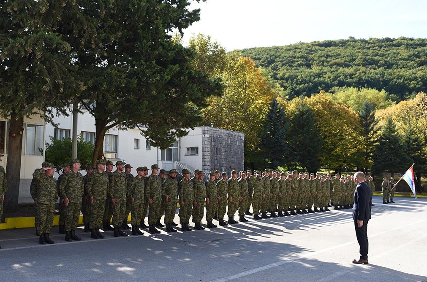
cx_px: 138
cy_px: 153
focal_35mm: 38
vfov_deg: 34.9
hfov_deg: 49.8
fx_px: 450
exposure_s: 1/800
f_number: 2.8
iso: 200
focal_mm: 24
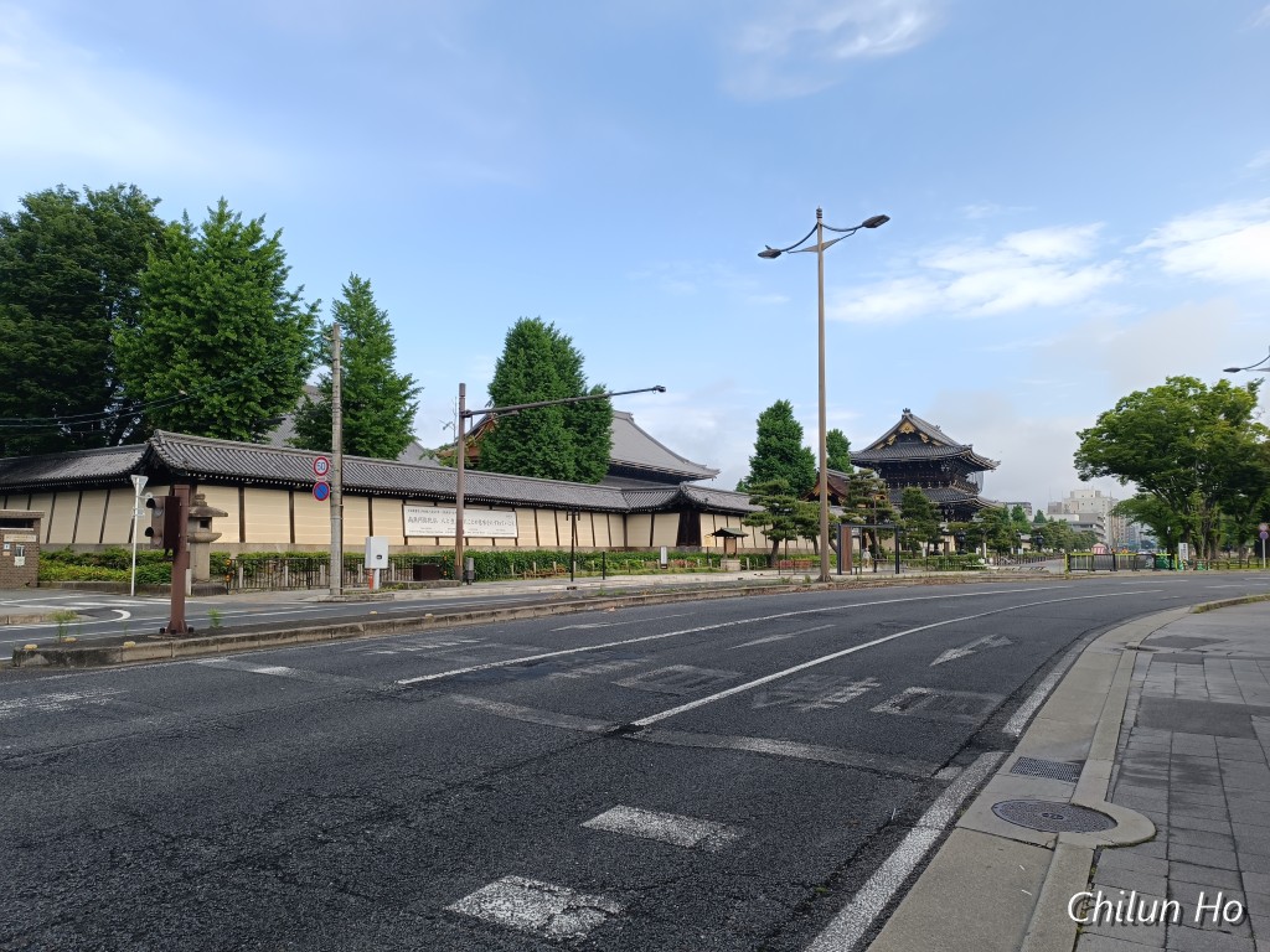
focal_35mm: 24
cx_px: 635
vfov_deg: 56.8
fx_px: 881
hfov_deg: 71.6
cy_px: 476
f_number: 1.65
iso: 50
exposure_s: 1/211
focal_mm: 6.14
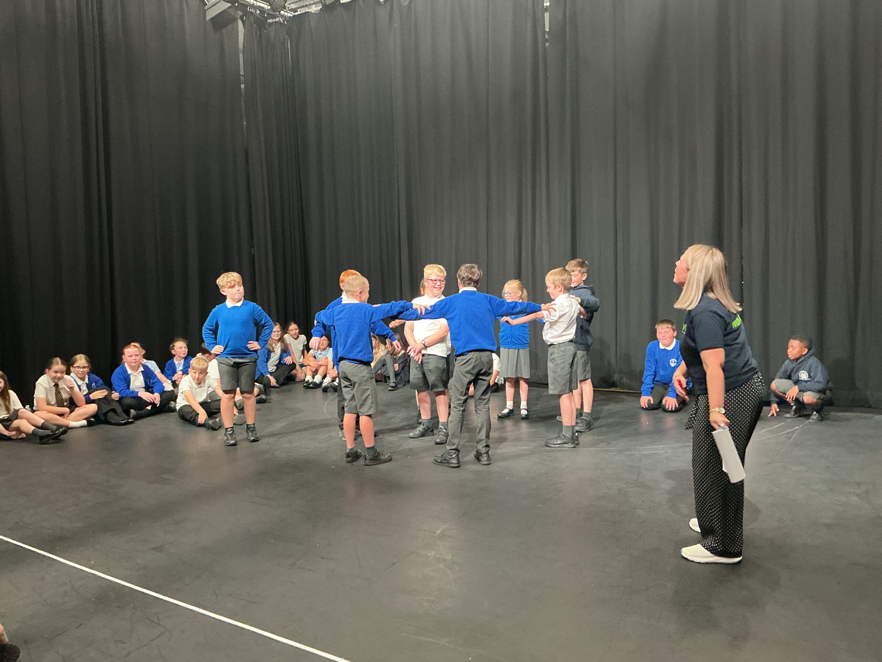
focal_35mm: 29
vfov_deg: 48.2
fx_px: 739
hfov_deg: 61.7
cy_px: 331
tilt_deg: -6.0
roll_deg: +1.3
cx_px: 441
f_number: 1.8
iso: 200
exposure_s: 1/50
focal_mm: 3
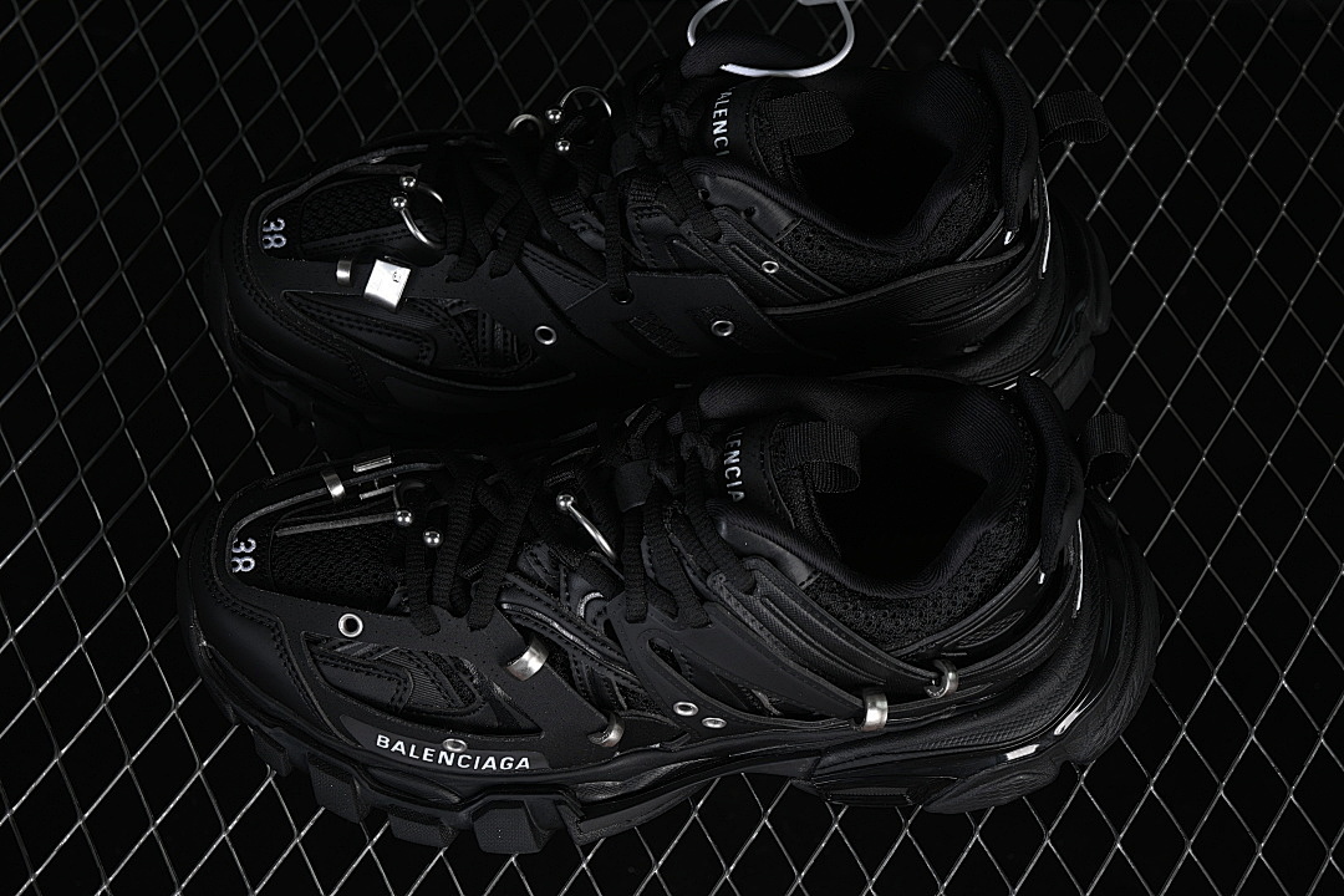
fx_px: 2800
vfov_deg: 18.2
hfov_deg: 27.0
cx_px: 672
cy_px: 448
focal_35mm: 75
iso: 160
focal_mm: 50
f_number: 6.3
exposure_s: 1/60
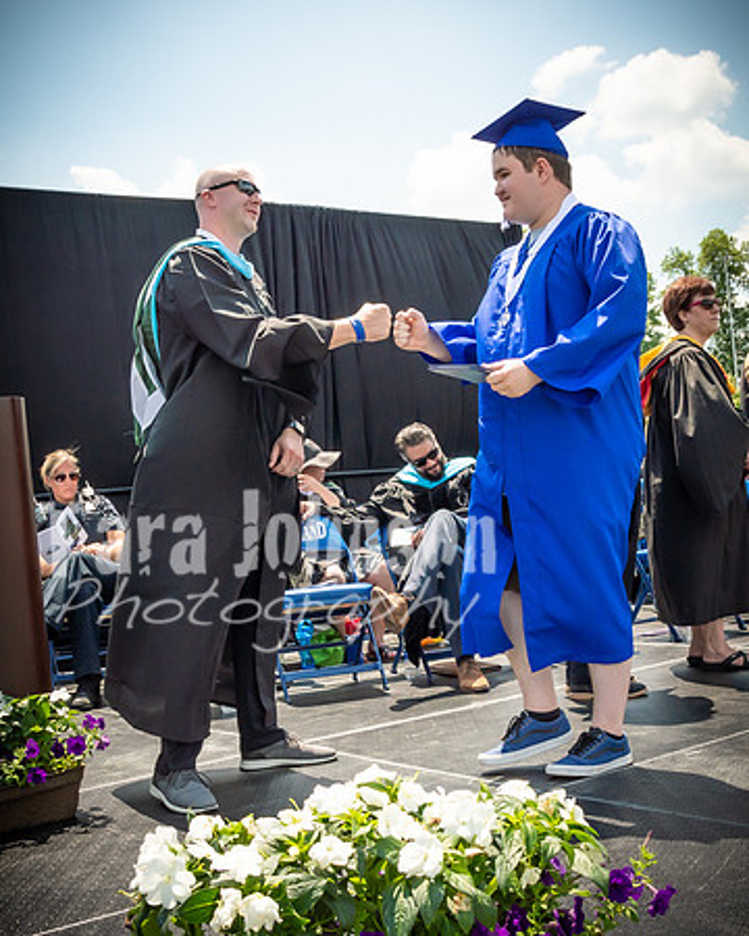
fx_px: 1176
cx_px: 379
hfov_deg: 35.3
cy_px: 520
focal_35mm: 42
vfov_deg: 43.3
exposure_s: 1/800
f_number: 7.1
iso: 200
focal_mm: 17
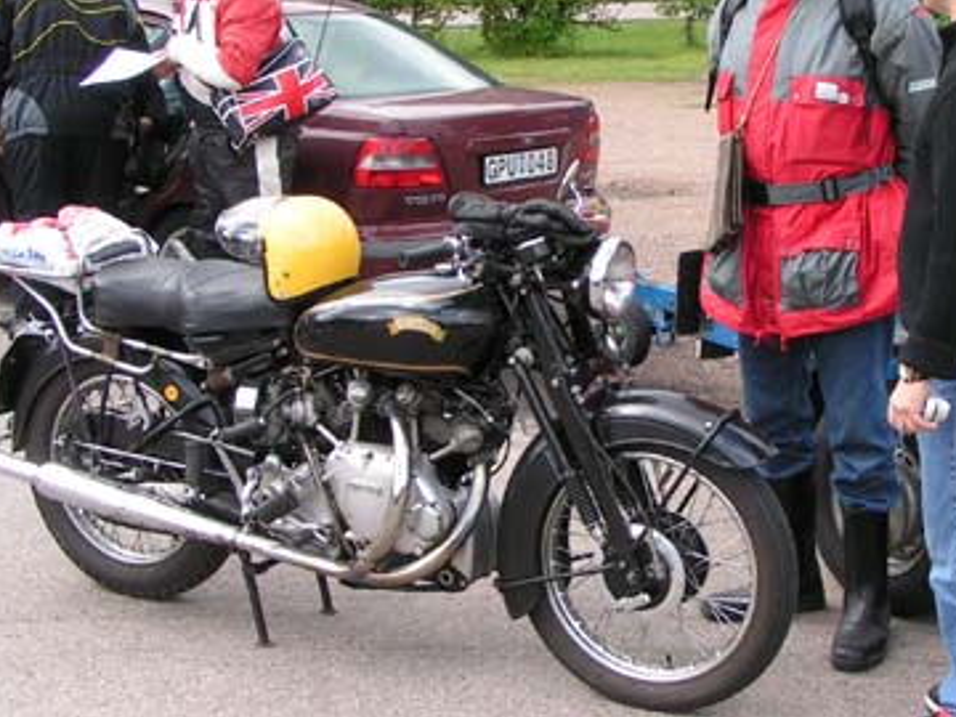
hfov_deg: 29.7
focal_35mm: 65
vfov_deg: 22.6
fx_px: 1795
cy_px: 297
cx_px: 600
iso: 50
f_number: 5.6
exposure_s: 1/100
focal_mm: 6
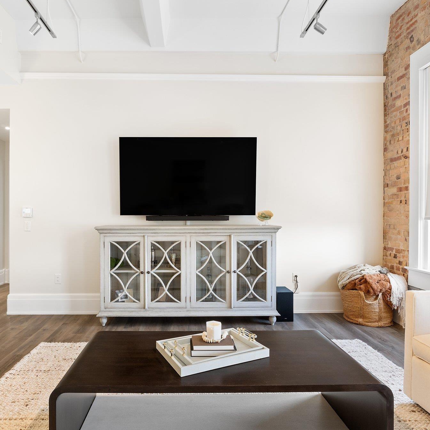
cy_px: 215
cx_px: 184
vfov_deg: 68.8
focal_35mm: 22
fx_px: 314
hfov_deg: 68.5
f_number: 8
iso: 400
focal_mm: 11.5
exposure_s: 1
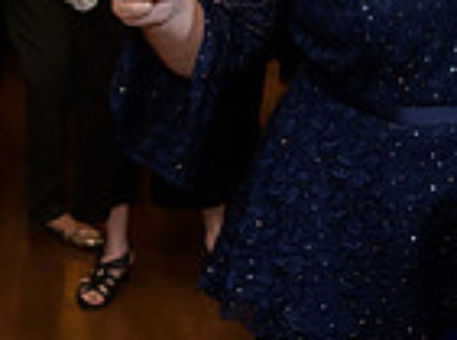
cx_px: 382
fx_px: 1672
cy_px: -199
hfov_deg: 15.4
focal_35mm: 127
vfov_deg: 11.1
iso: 1600
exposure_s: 1/125
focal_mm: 32
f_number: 3.2
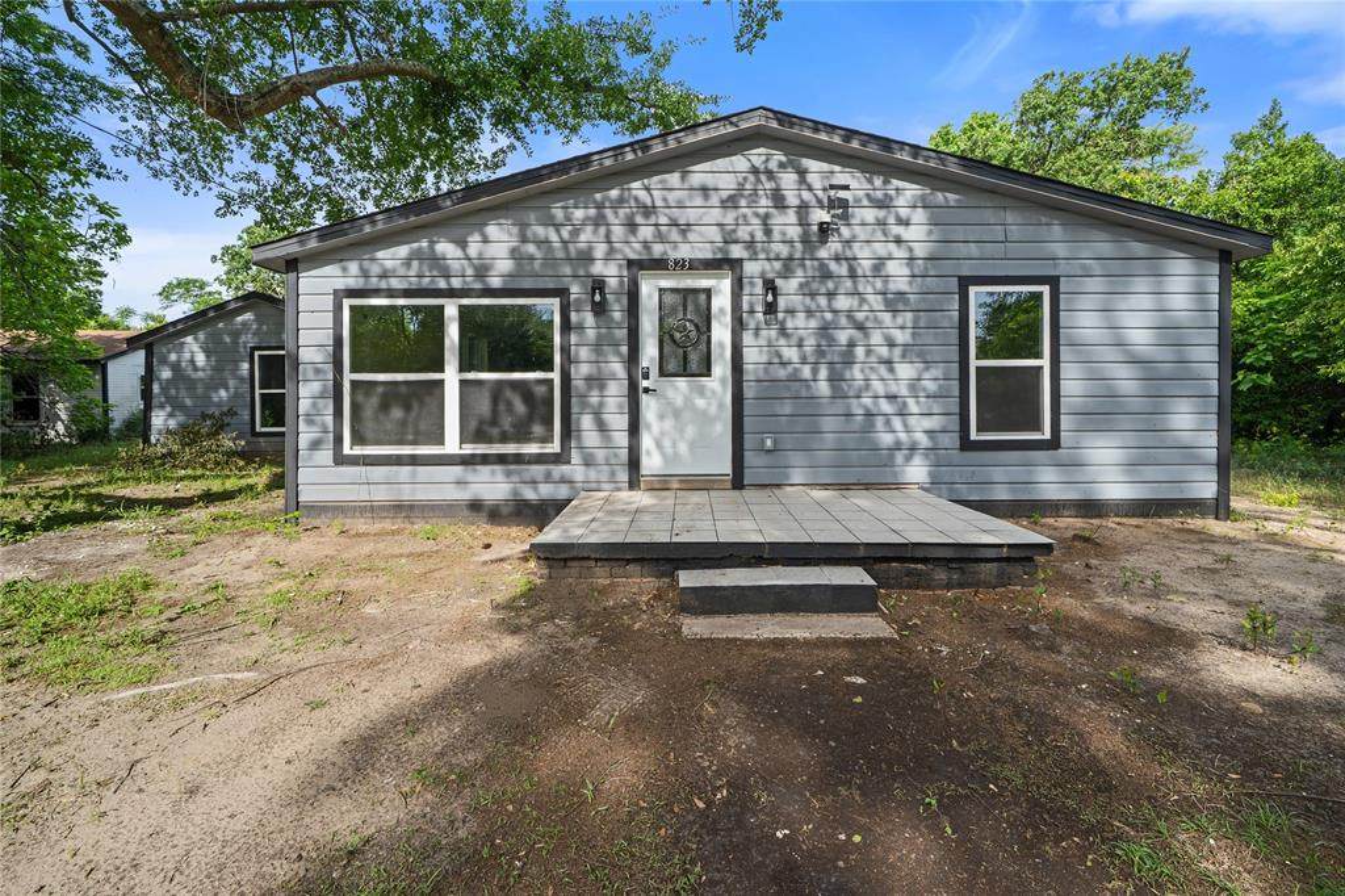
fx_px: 523
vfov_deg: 81.2
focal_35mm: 14
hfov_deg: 104.3
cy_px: 448
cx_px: 672
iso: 200
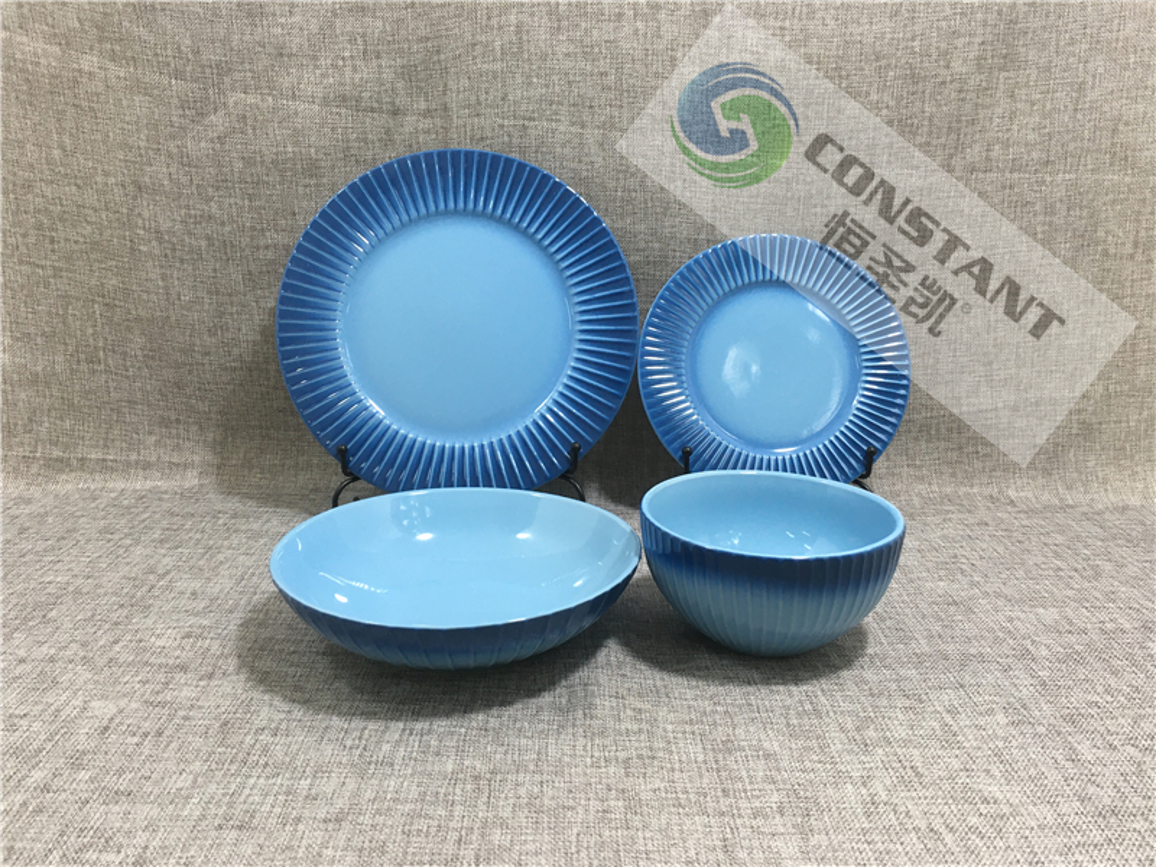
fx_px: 968
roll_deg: +0.1
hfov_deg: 61.7
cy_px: 434
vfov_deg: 48.2
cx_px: 578
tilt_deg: -15.4
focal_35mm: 29
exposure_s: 1/33
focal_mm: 4.15
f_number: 2.2
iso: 64
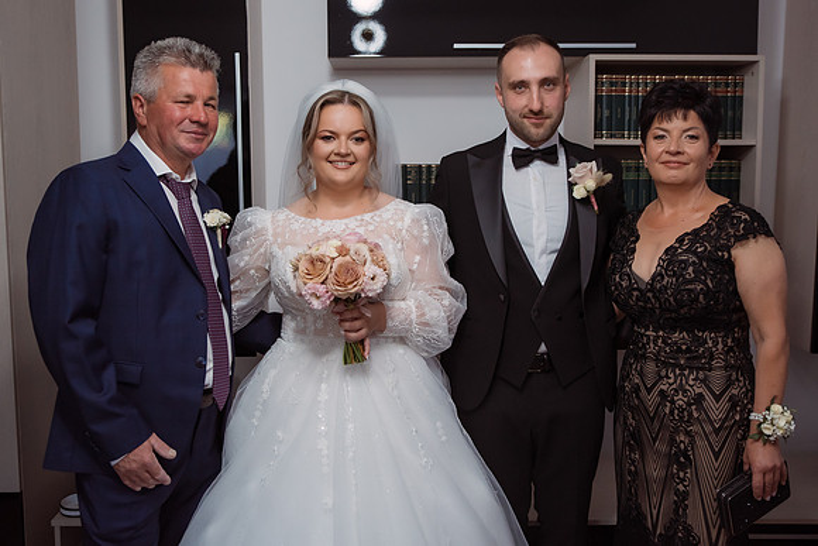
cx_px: 397
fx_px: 829
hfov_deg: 52.5
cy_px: 249
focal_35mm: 36
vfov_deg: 36.4
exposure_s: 1/200
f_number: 2.8
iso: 1600
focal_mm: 32
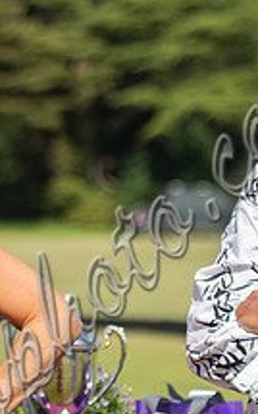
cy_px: 211
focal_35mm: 301
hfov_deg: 4.3
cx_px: -151
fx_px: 3393
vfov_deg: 7.0
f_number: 2.8
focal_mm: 70
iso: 400
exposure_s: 1/8000
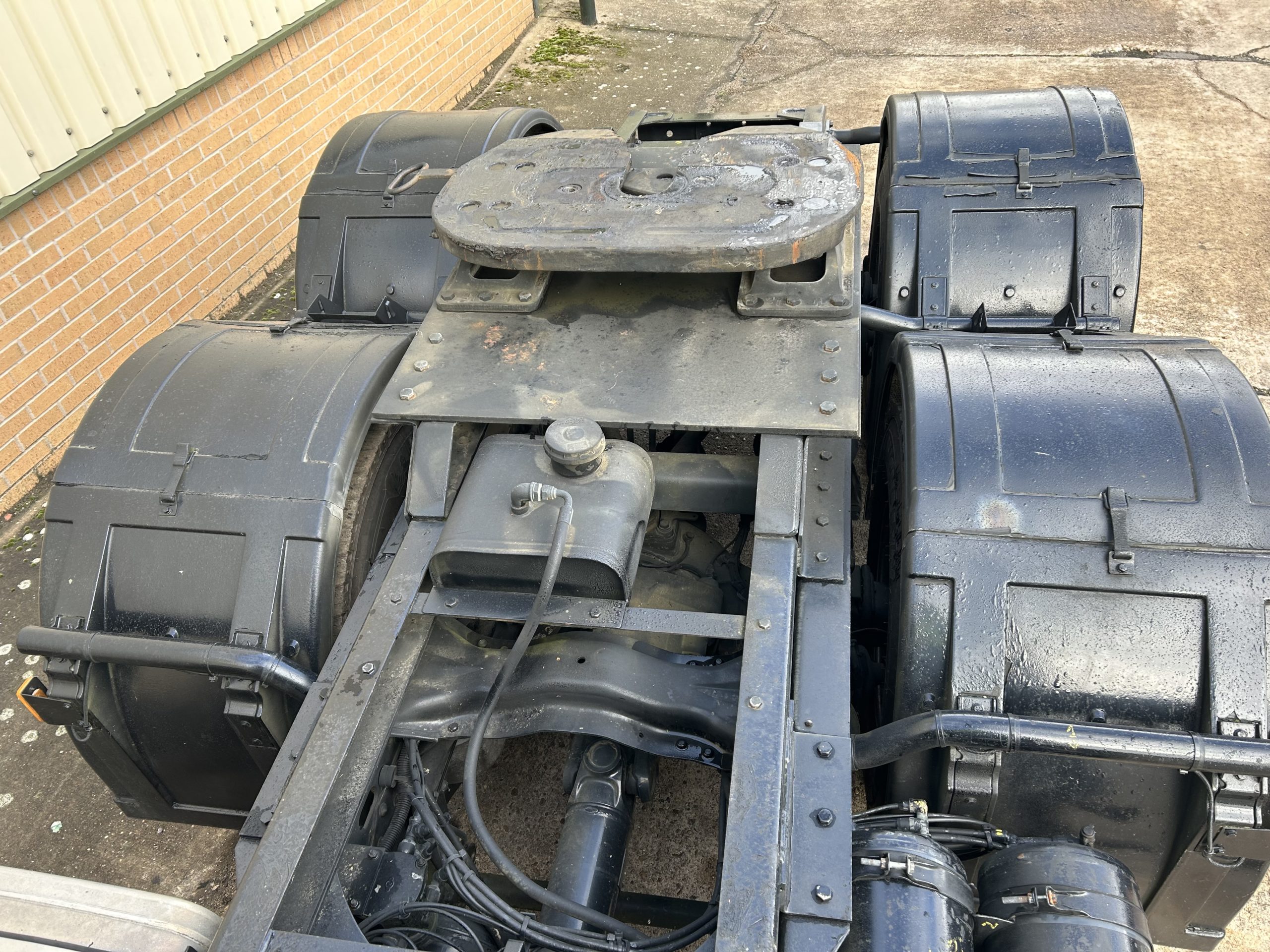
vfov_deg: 53.1
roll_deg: +8.6
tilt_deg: -42.5
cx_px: 635
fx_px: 954
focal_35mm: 26
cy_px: 476
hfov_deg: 67.3
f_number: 1.5
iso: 40
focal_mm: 5.7
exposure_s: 1/167
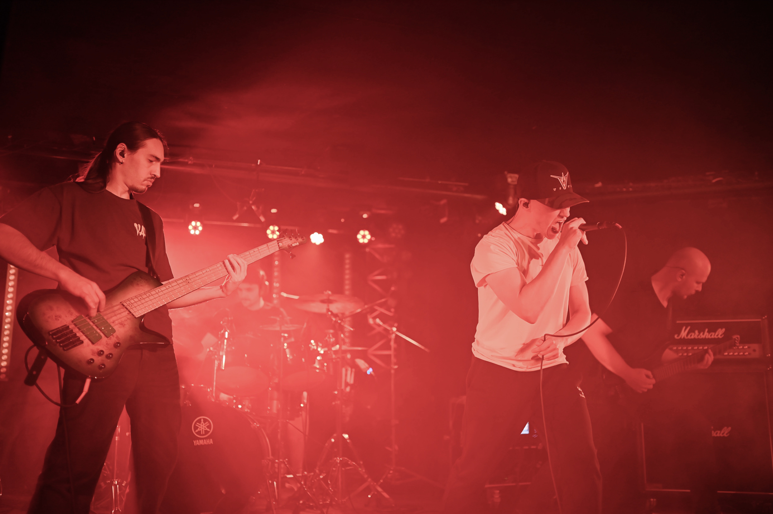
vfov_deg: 37.8
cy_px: 257
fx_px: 751
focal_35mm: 35
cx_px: 386
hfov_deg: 54.5
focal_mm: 35
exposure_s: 1/100
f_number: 1.4
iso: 640
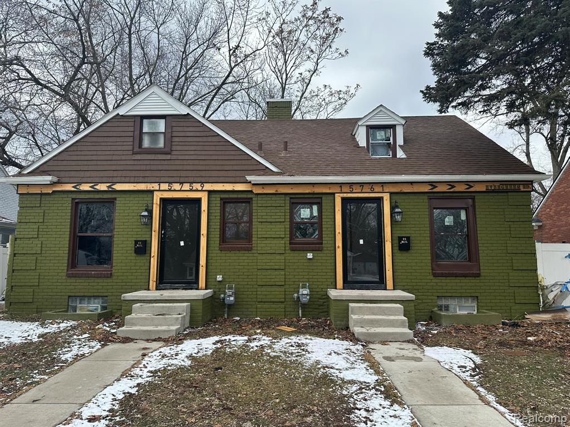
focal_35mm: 24
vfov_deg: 56.8
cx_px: 285
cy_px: 214
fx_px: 395
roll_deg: +0.2
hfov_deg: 71.6
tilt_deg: +7.2
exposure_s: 1/2299
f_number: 1.78
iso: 80
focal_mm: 6.86
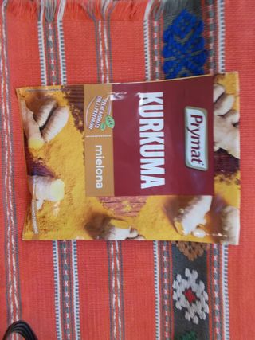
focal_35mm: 26
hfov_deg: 53.0
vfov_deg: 67.3
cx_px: 128
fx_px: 256
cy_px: 170
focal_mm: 4.6
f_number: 3.2
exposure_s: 1/8
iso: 200
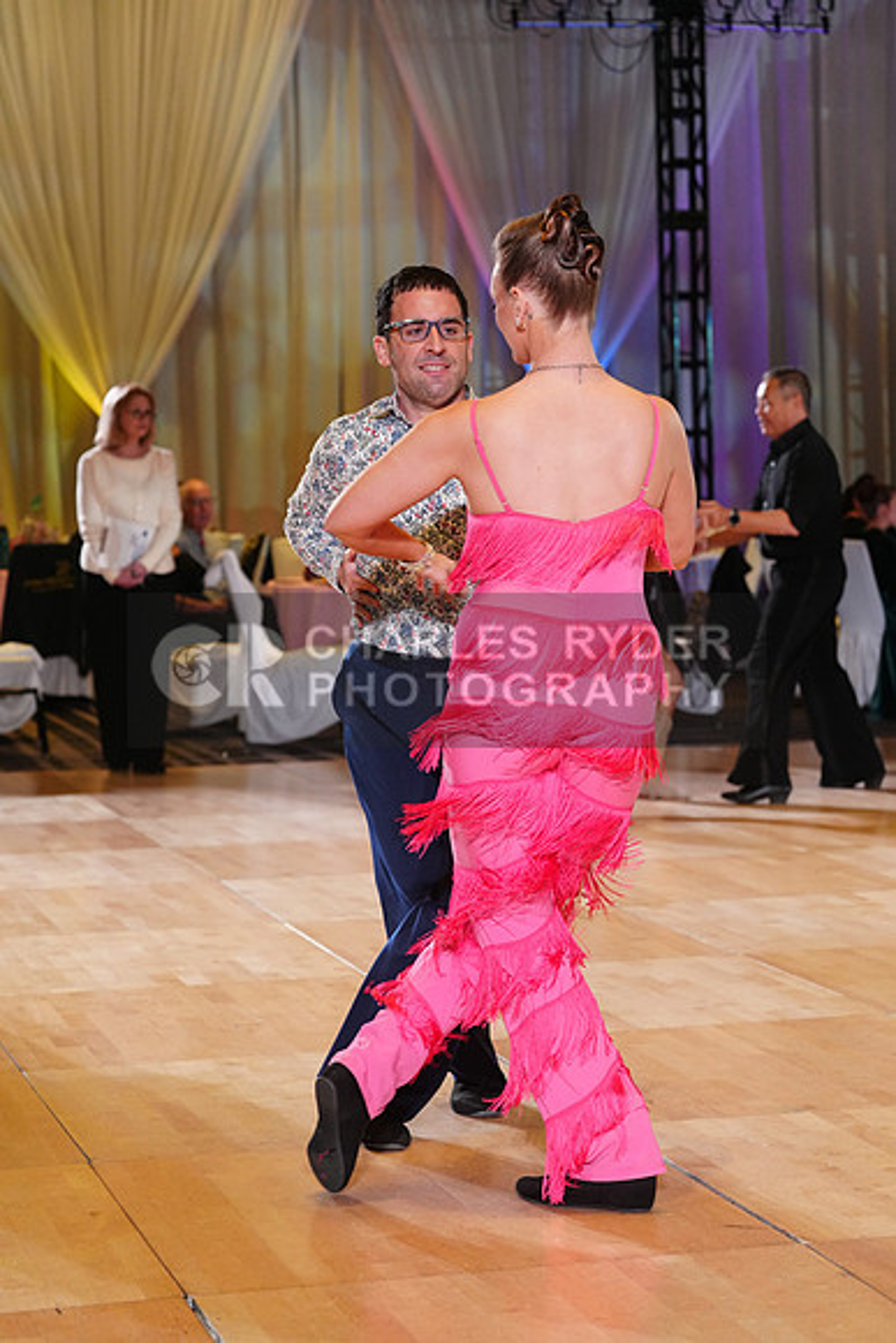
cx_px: 448
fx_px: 2873
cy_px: 672
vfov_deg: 26.3
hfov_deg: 17.7
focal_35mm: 77
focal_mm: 77
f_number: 4
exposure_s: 1/400
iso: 2500
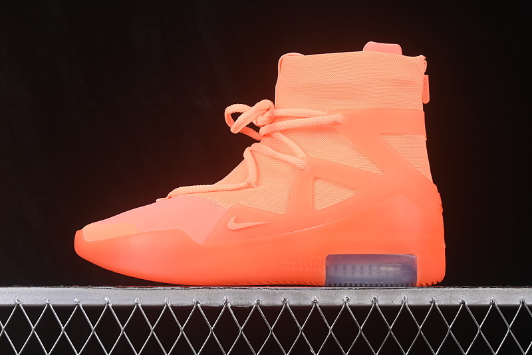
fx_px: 1108
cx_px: 266
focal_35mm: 75
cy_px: 178
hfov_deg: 27.0
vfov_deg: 18.2
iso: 160
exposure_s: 1/80
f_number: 8
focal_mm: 50
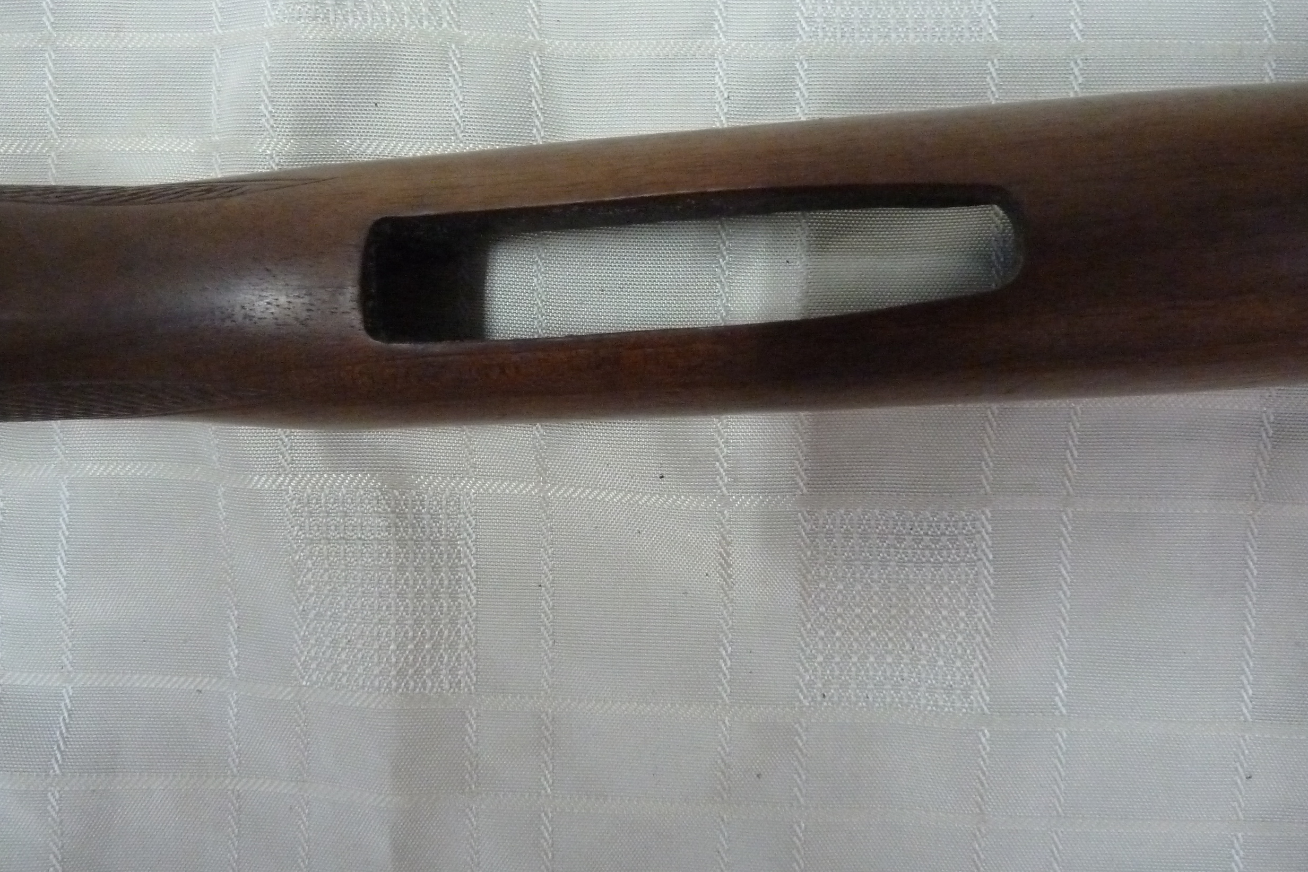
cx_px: 636
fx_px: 981
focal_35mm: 27
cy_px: 396
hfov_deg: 67.4
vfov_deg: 47.9
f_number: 3.3
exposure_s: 1/50
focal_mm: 4.1
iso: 800
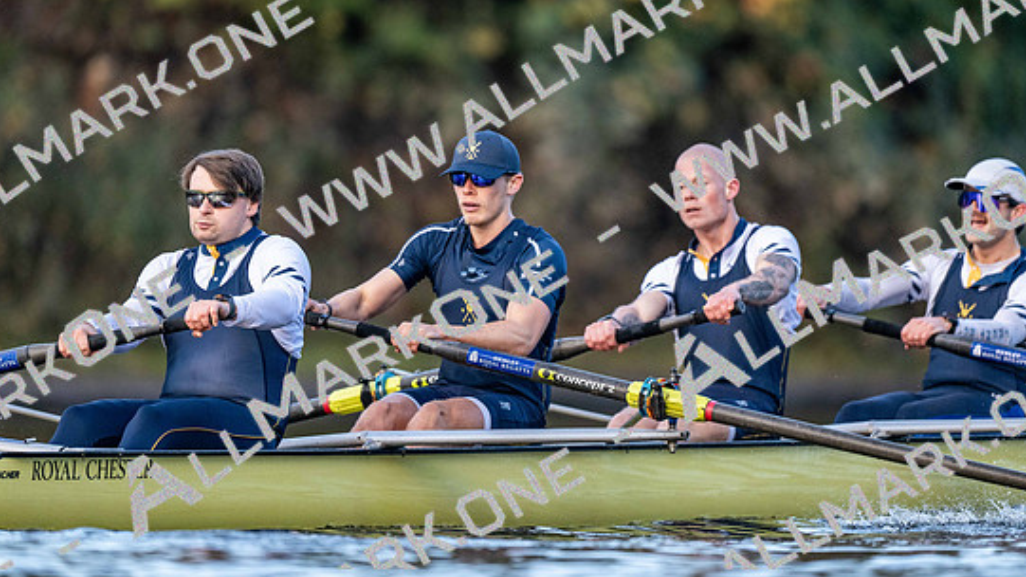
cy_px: 244
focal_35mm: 674
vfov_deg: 1.8
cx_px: 512
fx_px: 18332
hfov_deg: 3.2
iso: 2800
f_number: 4
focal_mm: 600
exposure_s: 1/2500
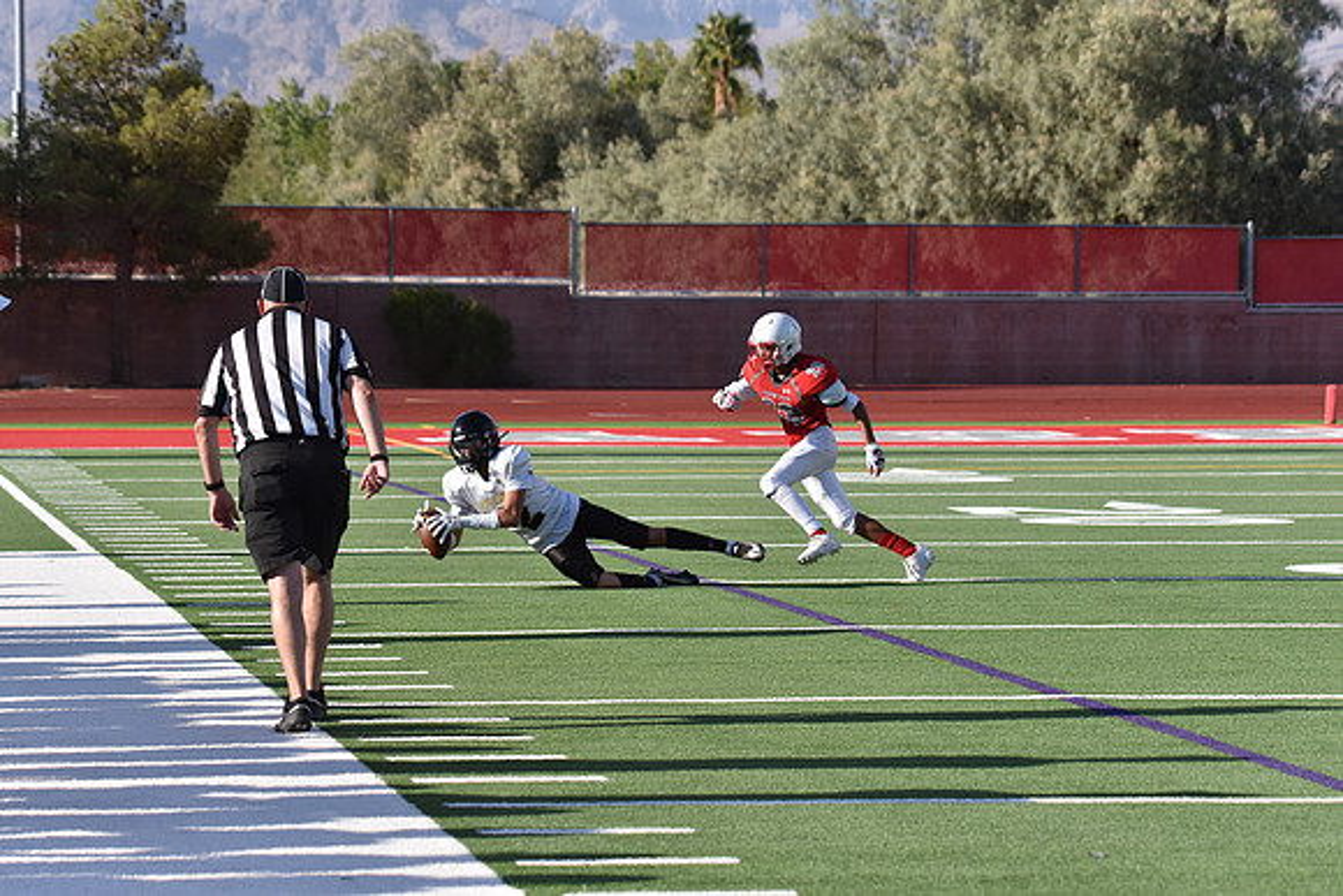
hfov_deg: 12.8
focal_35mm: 160
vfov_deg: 8.6
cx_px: 672
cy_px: 448
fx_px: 5970
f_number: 8
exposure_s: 1/3200
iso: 1100
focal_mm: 160
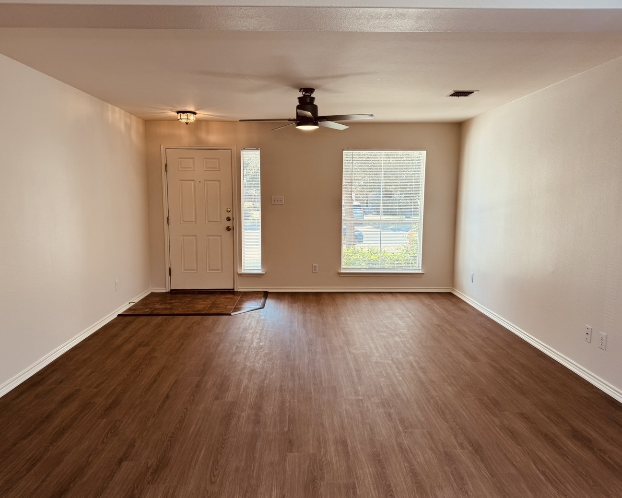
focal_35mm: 26
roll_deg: -0.3
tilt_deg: -7.1
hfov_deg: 66.0
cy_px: 249
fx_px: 479
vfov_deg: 54.9
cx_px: 312
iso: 125
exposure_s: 1/120
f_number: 1.78
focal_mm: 6.76
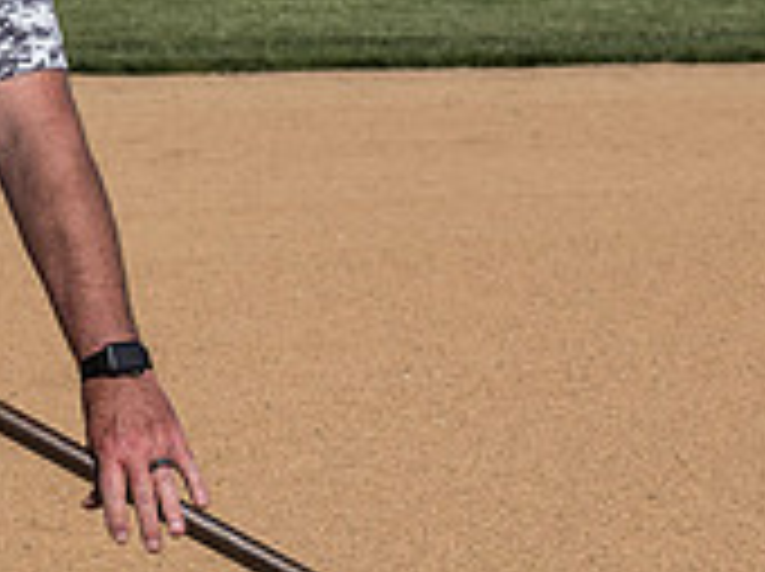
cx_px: -207
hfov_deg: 4.1
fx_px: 10571
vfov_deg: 3.1
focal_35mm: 479
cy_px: 207
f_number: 5.6
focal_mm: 50
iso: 160
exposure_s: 1/1250
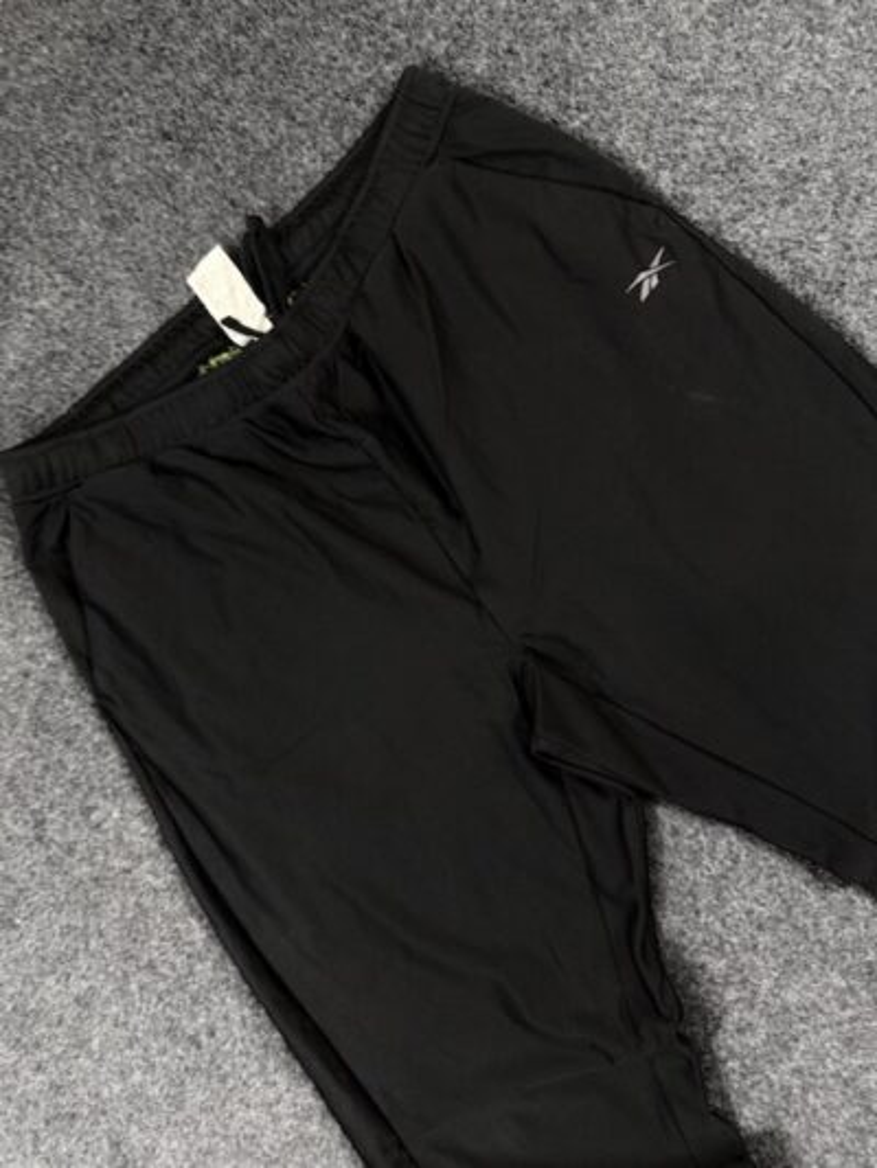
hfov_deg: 56.8
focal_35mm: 24
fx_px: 810
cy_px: 584
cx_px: 438
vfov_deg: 71.6
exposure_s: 1/50
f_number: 1.78
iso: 200
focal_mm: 6.76
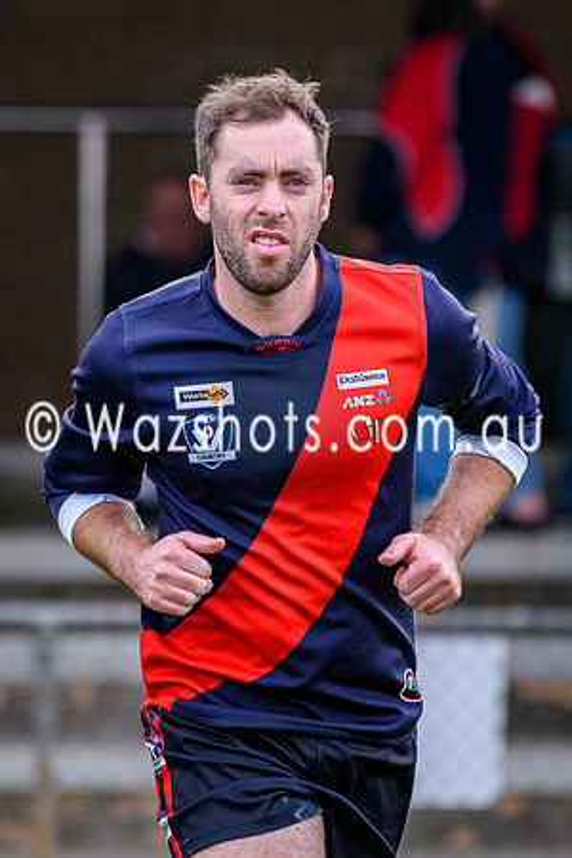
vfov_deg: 4.1
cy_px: 421
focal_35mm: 507
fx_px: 12090
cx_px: 208
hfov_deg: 2.7
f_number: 2.8
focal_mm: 175
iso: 560
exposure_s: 1/1600
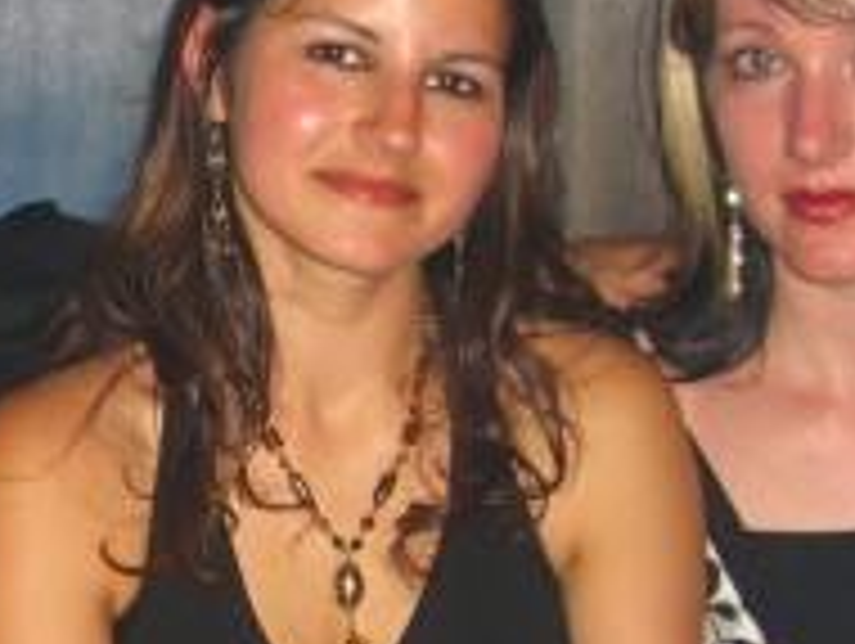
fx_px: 2968
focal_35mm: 120
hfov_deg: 16.1
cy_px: 414
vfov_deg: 12.4
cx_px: -4
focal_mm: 7.9
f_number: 2.8
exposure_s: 1/60
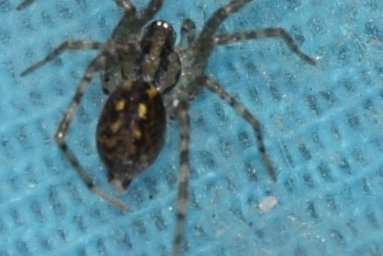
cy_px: 35
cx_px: 154
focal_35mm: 430
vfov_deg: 3.2
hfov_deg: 4.8
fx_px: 4576
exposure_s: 1/60
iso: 100
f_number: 8
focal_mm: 140
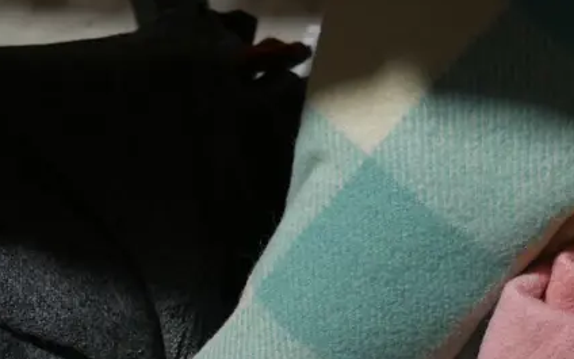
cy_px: 505
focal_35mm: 87
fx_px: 1361
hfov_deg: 23.3
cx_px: 495
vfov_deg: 14.2
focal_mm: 17
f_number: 4
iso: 250
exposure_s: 1/60
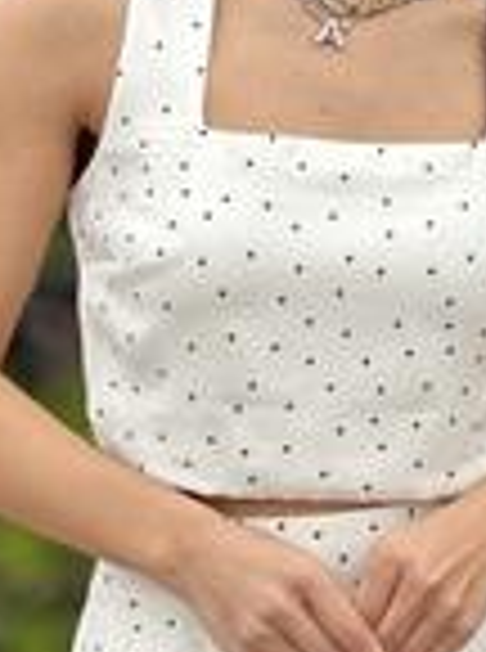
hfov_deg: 6.7
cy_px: -2
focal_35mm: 220
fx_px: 4137
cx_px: 297
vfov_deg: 9.0
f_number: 2.8
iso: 20
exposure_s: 1/145
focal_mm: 9
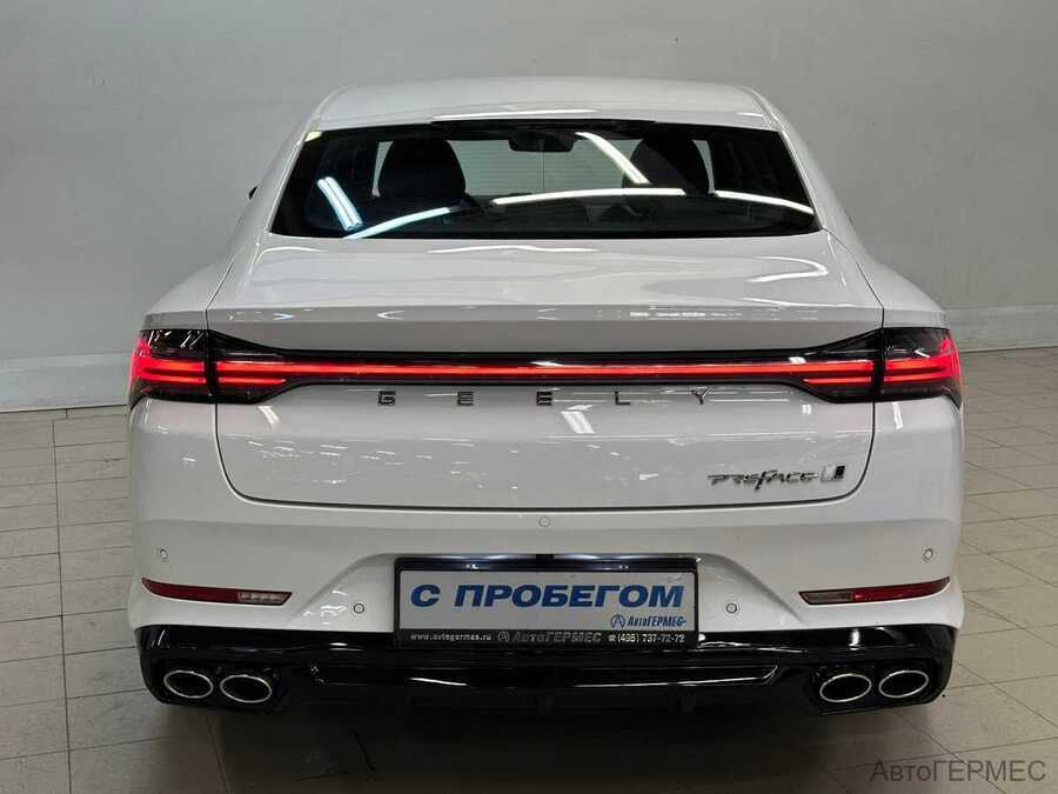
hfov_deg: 39.7
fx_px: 1467
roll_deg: -0.7
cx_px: 529
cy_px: 397
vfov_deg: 30.3
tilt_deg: -11.5
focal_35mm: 48
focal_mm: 6.86
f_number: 1.78
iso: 64
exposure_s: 1/100
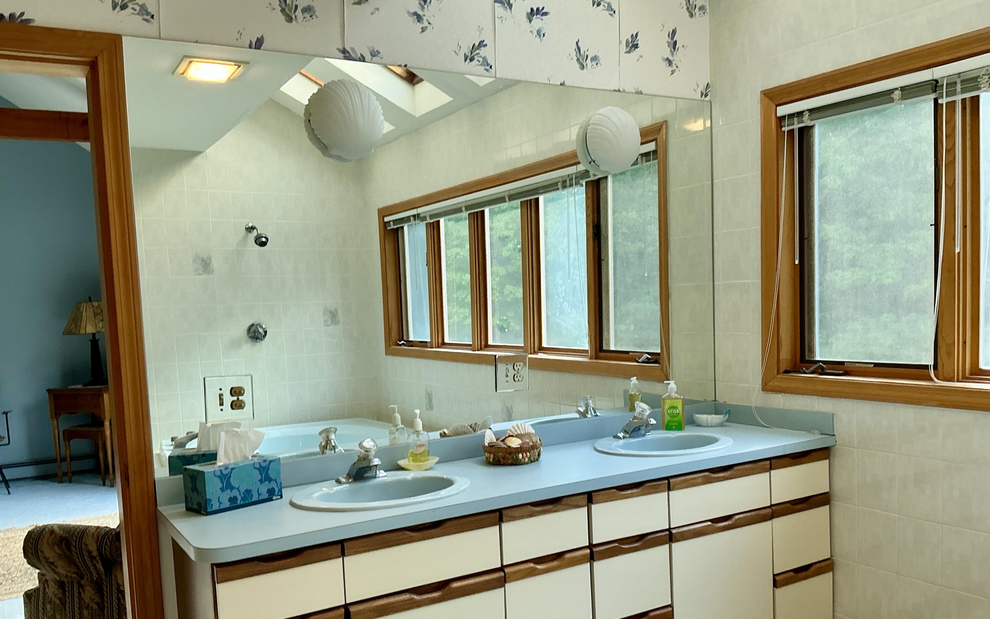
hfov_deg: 62.9
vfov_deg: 41.7
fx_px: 809
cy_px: 369
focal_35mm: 30
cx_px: 495
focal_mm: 3
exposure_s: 1/60
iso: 50
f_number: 1.8
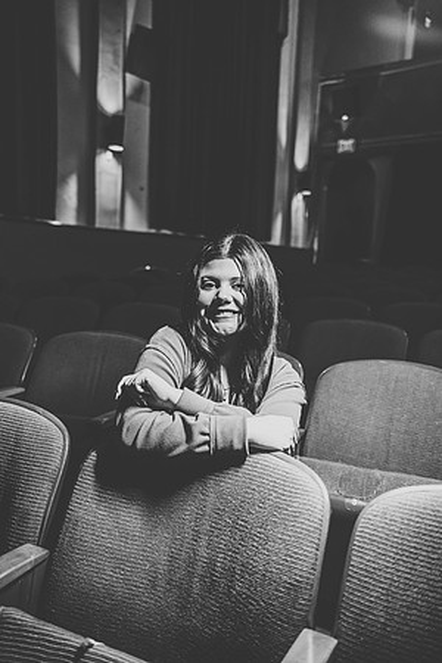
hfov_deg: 37.9
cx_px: 221
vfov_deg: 54.4
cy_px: 332
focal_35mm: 35
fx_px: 645
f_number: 2.8
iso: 1600
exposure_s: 1/125
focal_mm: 35
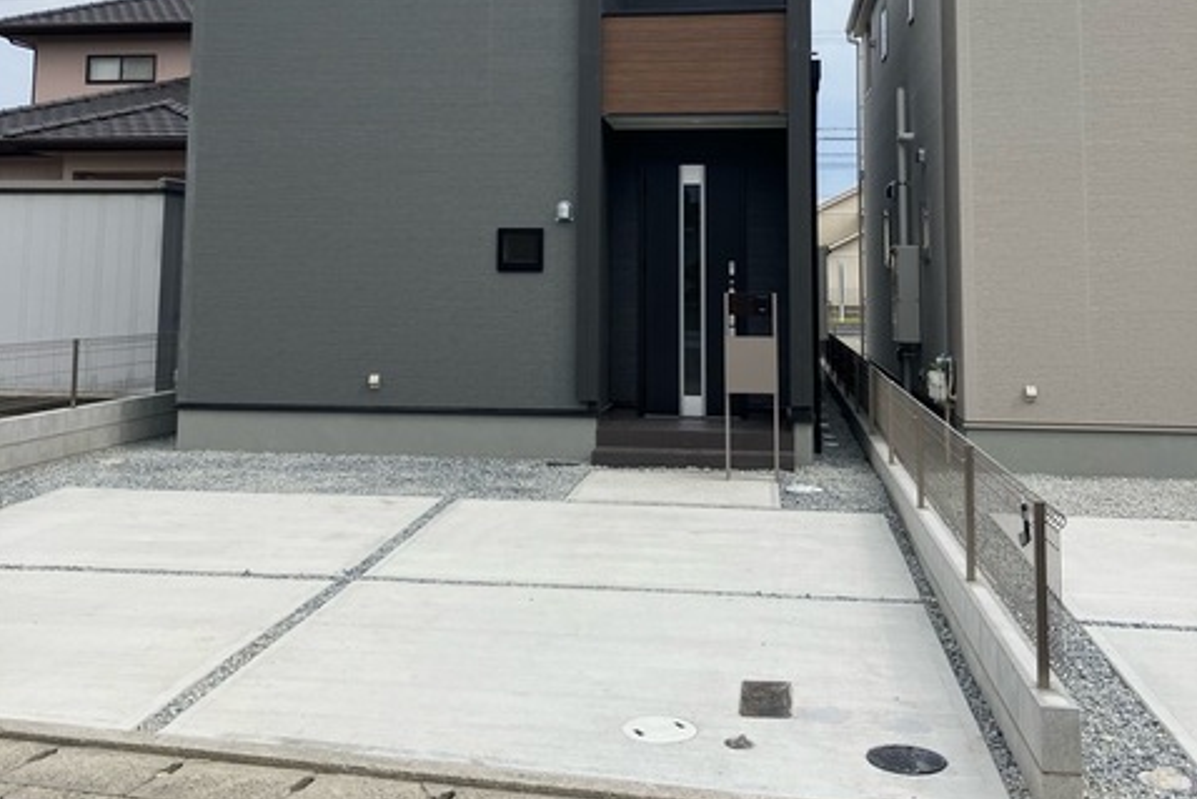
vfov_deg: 33.3
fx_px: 1297
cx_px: 598
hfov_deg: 49.5
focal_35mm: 39
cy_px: 168
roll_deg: -0.3
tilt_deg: +6.5
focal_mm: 3.99
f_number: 1.8
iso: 32
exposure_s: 1/1736
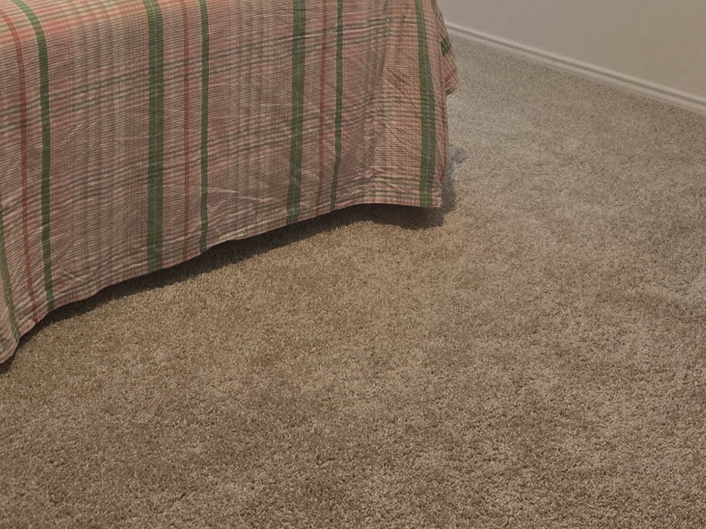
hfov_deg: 27.2
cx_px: 234
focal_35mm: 71
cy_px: -69
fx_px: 1448
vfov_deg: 19.7
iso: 200
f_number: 1.8
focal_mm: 5.4
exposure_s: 1/120
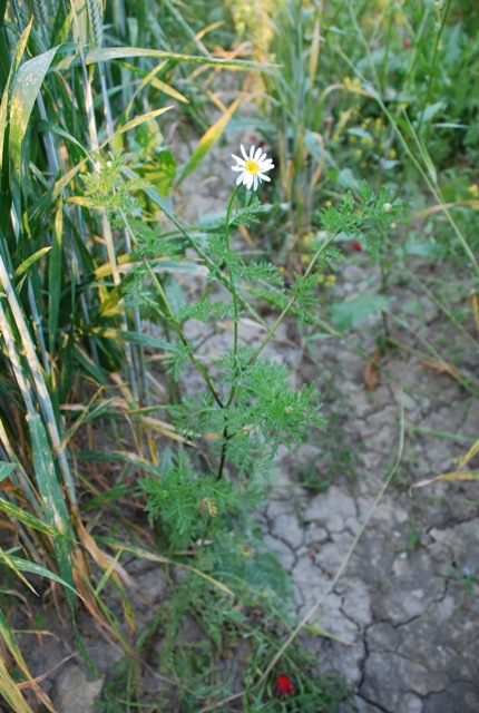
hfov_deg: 43.8
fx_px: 595
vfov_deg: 61.8
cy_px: 356
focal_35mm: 30
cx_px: 240
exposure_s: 1/30
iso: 220
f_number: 3.8
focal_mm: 20
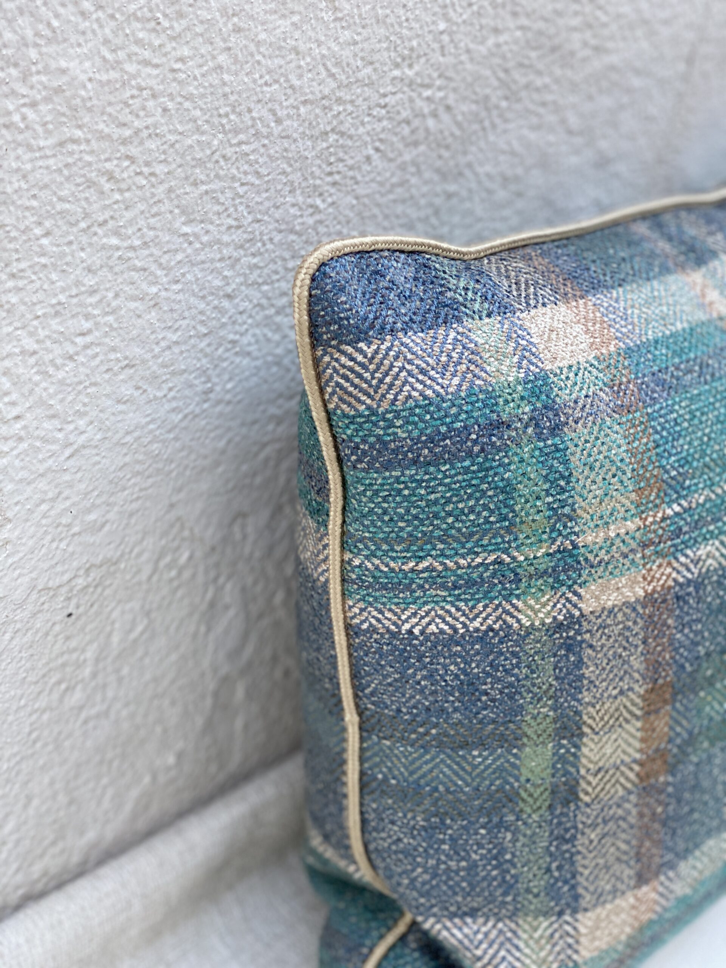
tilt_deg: -32.0
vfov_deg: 36.8
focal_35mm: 52
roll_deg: -12.0
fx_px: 1454
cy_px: 484
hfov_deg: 28.0
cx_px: 363
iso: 125
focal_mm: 6
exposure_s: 1/122
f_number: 2
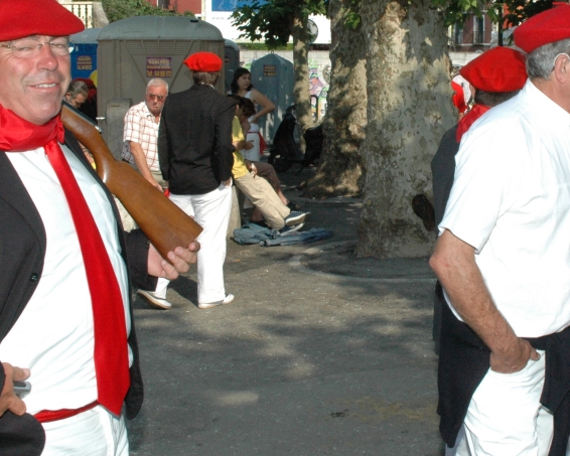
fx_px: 945
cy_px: 129
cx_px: 405
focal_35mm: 56
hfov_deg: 33.1
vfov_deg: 26.9
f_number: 14
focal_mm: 22
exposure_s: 1/500
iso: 800
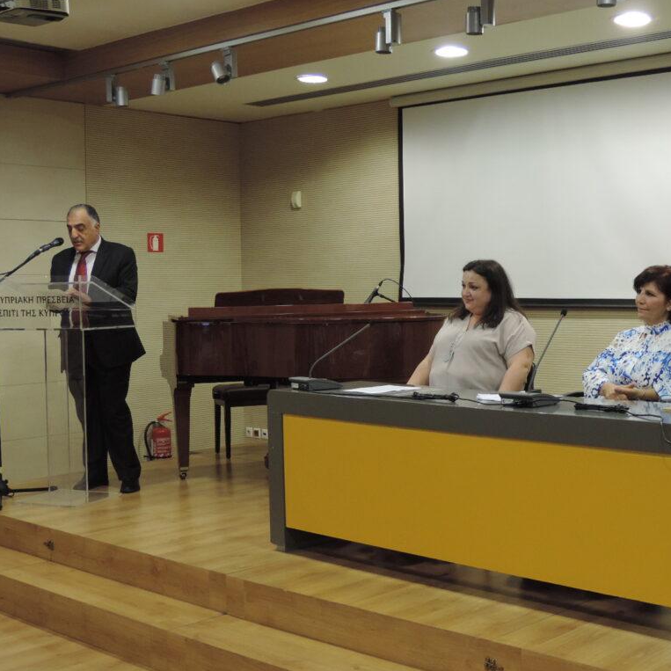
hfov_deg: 33.1
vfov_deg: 33.4
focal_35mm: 51
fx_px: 1118
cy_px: 334
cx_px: 449
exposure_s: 1/20
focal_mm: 7.6
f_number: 3.4
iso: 400
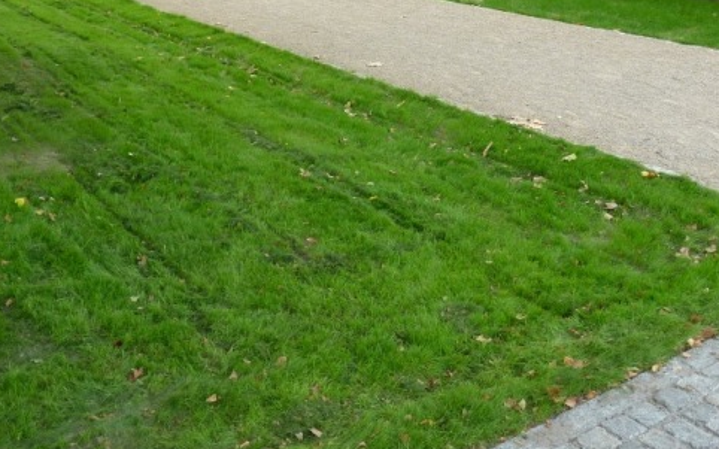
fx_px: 862
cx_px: 398
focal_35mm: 44
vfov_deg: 28.3
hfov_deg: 45.2
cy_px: 64
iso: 80
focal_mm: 4.1
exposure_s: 1/50
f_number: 3.3
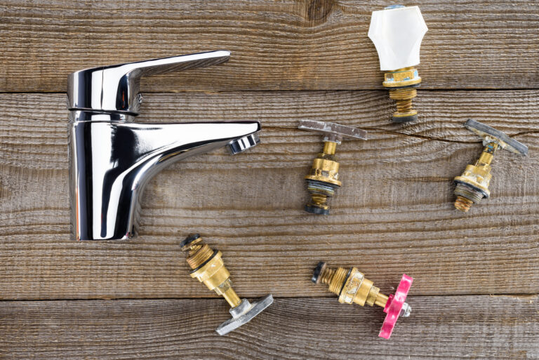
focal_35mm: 50
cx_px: 270
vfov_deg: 27.0
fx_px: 749
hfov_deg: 39.6
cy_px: 180
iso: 160
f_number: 9
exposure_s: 1/160
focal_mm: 50
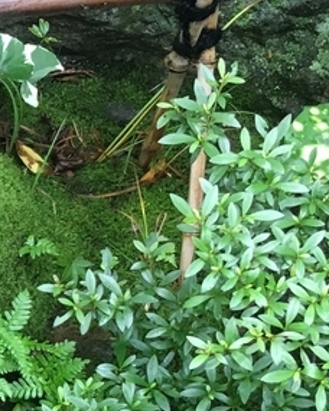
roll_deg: -1.2
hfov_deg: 11.6
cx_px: -328
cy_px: 355
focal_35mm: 119
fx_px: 1448
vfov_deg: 16.0
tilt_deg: -41.5
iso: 64
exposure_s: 1/30
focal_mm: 4.15
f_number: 2.2
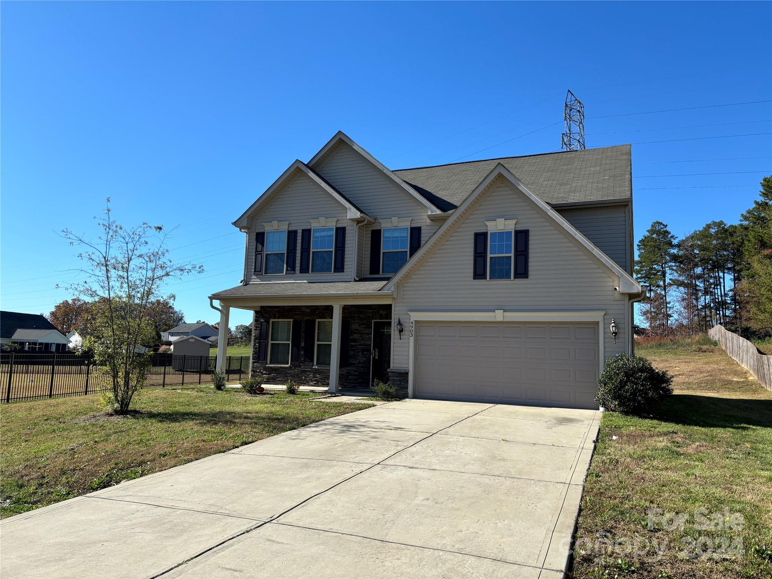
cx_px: 386
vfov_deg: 53.1
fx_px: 580
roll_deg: -2.0
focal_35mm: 26
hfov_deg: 67.3
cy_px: 290
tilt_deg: +7.0
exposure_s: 1/3021
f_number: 1.6
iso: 50
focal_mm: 5.96
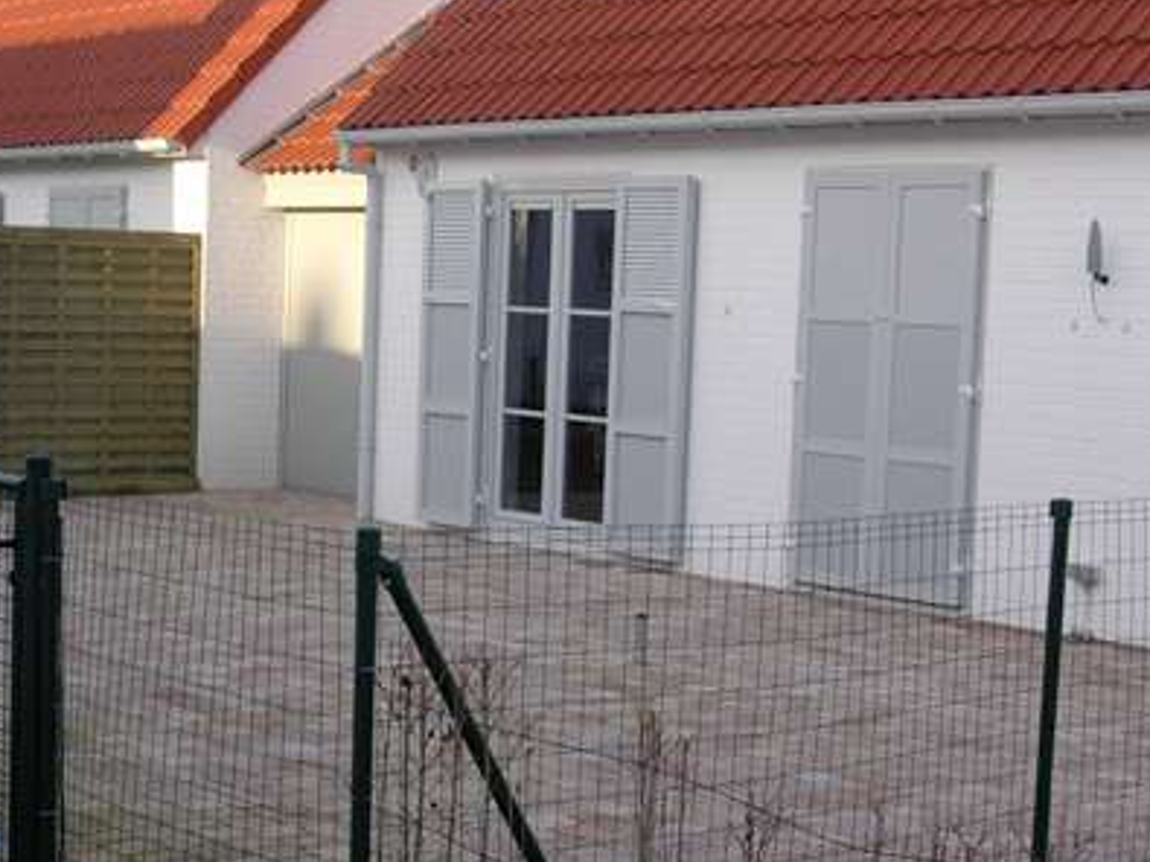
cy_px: 537
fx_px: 2292
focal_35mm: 69
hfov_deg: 28.2
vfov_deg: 21.3
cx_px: 533
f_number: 3.1
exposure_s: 1/406
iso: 70
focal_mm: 7.9
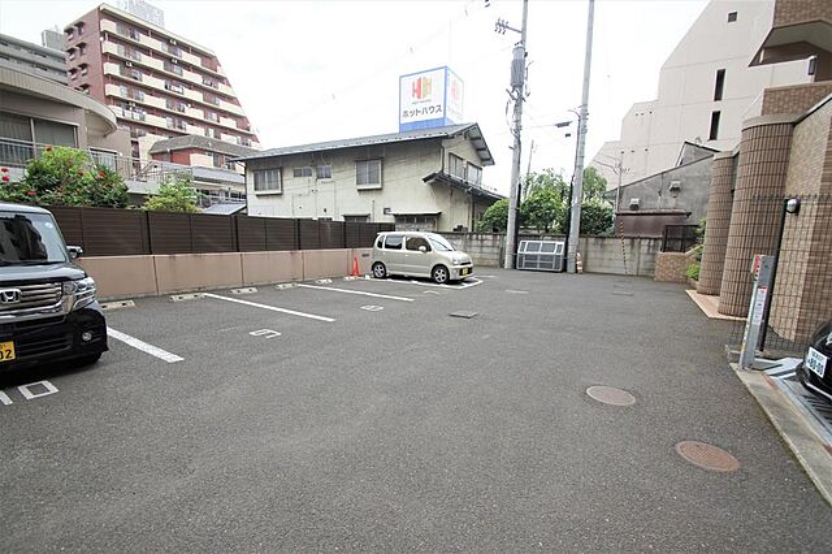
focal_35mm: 15
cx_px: 416
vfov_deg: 77.3
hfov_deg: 100.4
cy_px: 277
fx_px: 346
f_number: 6.3
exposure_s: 1/100
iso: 100
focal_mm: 10
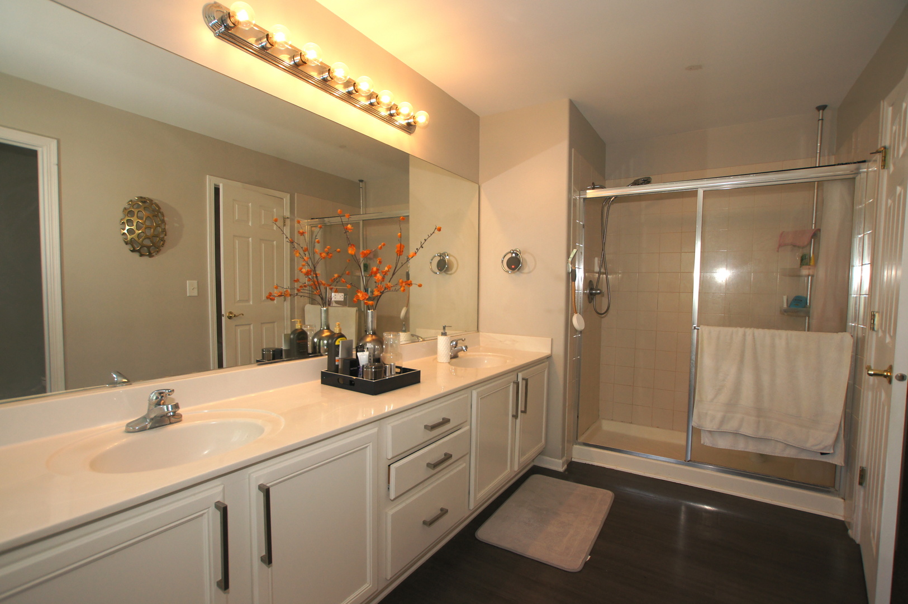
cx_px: 454
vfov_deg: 71.9
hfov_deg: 95.0
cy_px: 302
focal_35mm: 16
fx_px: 416
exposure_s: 1/160
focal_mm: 11
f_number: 4.5
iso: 400
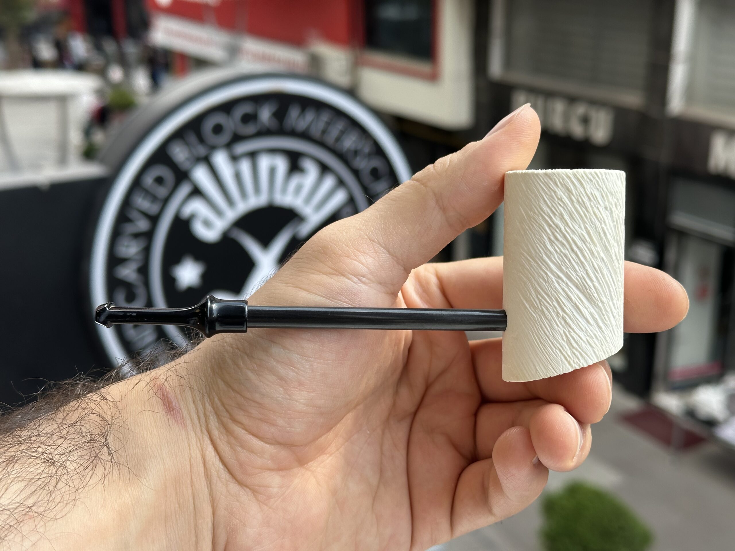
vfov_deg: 30.3
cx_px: 368
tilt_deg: -17.7
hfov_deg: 39.7
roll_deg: +0.3
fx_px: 1019
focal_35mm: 48
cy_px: 276
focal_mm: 6.86
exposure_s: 1/552
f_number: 1.78
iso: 64
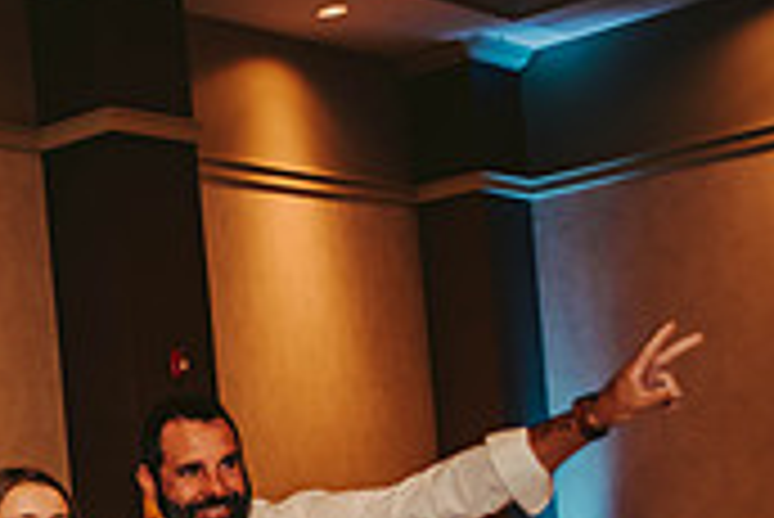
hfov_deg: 21.3
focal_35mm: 81
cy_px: 628
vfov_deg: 16.2
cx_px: -364
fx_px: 1743
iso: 800
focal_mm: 24
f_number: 2.8
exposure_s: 1/125
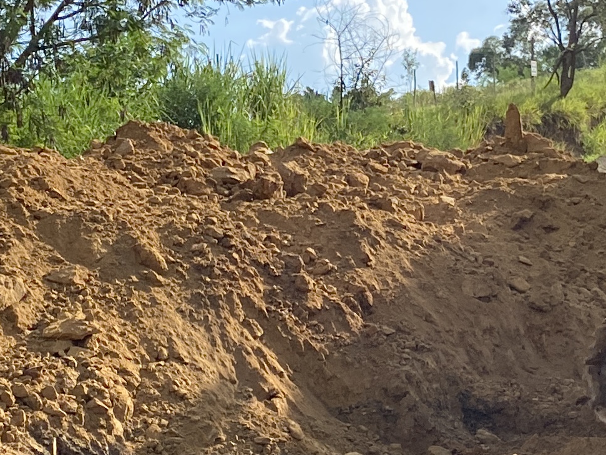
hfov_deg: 18.1
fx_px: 1890
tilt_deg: +3.6
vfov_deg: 13.7
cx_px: 436
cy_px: 222
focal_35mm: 108
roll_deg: +1.7
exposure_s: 1/2755
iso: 32
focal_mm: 4.25
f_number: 1.8
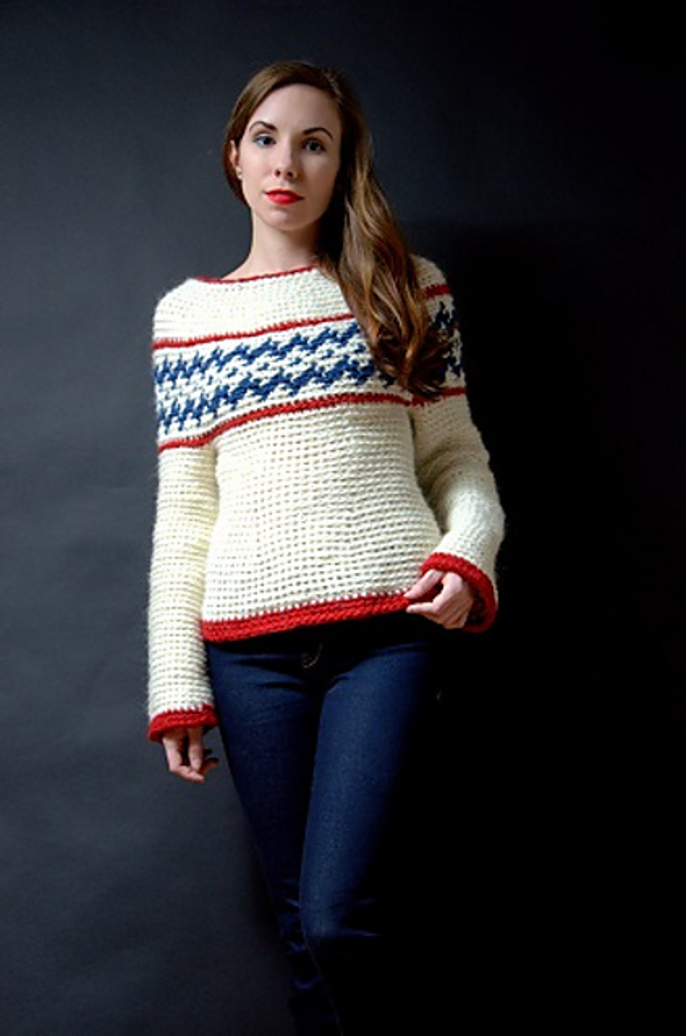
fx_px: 1808
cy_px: 518
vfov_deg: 32.0
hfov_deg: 21.5
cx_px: 343
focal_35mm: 63
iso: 500
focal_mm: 42
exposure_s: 1/200
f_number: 7.1
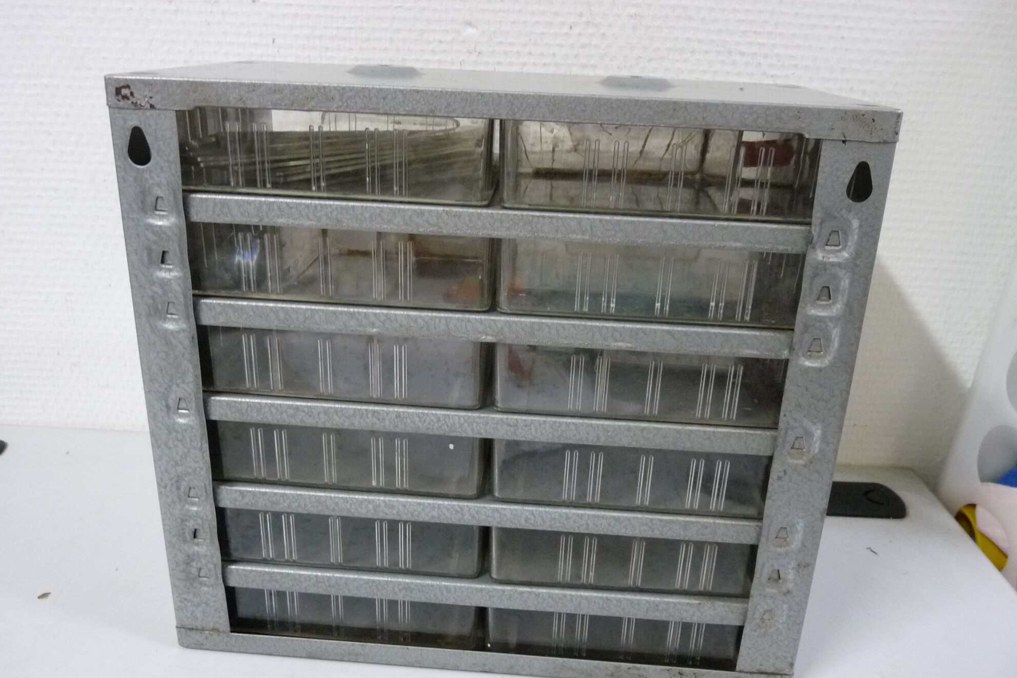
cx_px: 513
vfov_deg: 44.9
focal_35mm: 29
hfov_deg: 63.7
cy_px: 355
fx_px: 819
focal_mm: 4.8
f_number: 2.8
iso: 400
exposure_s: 1/10
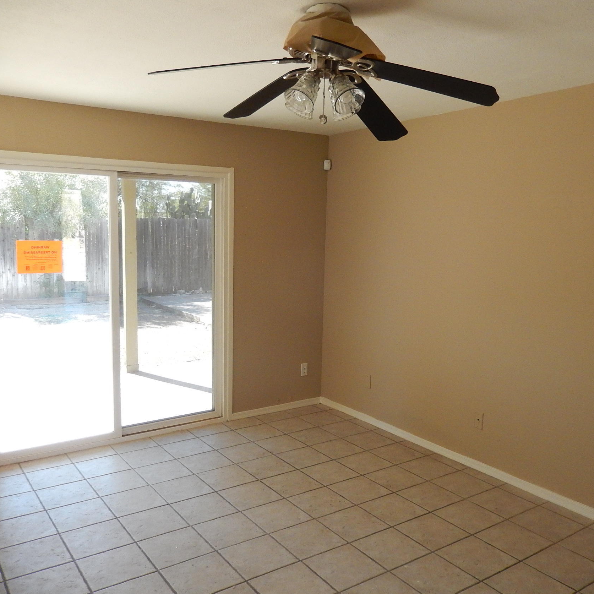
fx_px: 582
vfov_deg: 54.0
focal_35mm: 30
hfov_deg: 54.0
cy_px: 293
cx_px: 317
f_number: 3.4
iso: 400
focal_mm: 4.5
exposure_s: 1/160
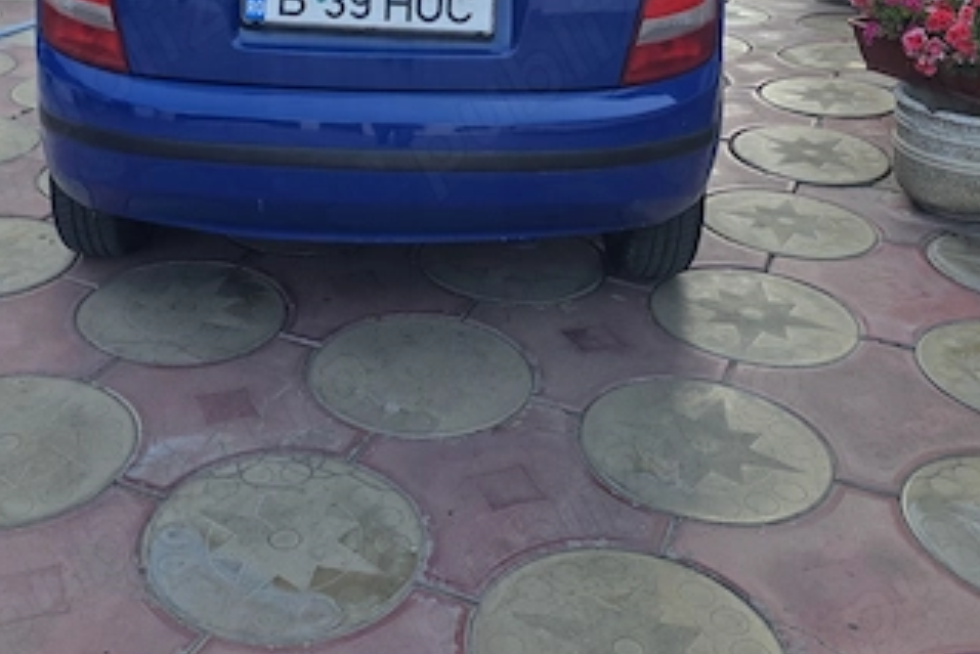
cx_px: 387
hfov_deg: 43.3
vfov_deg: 28.7
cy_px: 64
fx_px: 1225
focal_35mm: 45
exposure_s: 1/3309
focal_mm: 6.3
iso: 80
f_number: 1.7
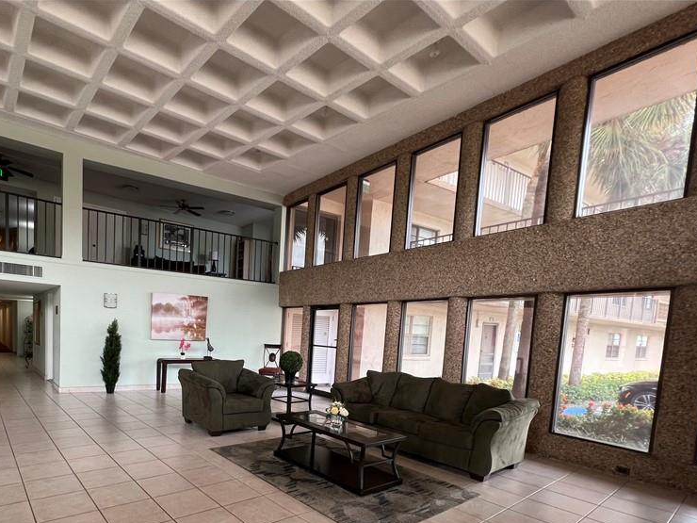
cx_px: 251
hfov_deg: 85.6
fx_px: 362
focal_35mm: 18
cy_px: 361
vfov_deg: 69.0
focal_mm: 1.57
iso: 125
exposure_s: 1/99
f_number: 1.8
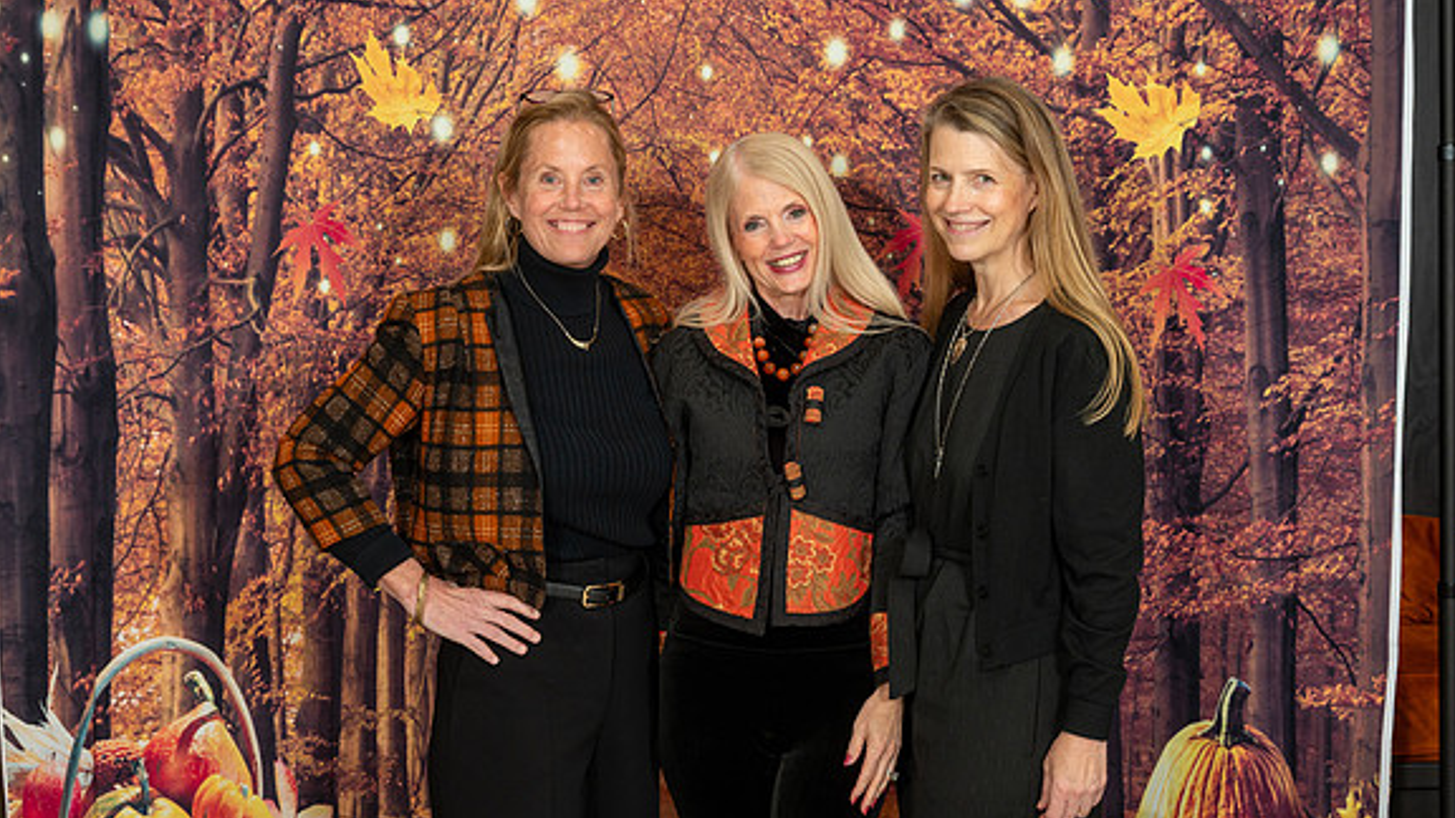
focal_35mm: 58
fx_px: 2238
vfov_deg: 20.7
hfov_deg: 36.0
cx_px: 730
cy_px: 379
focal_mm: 55
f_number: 5.6
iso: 800
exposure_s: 1/80
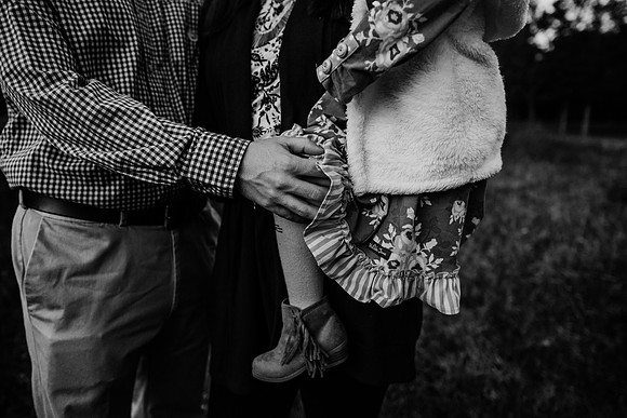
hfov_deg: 73.7
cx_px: 314
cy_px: 209
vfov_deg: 53.2
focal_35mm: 24
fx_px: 418
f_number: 2.8
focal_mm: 24
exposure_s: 1/320
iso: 640
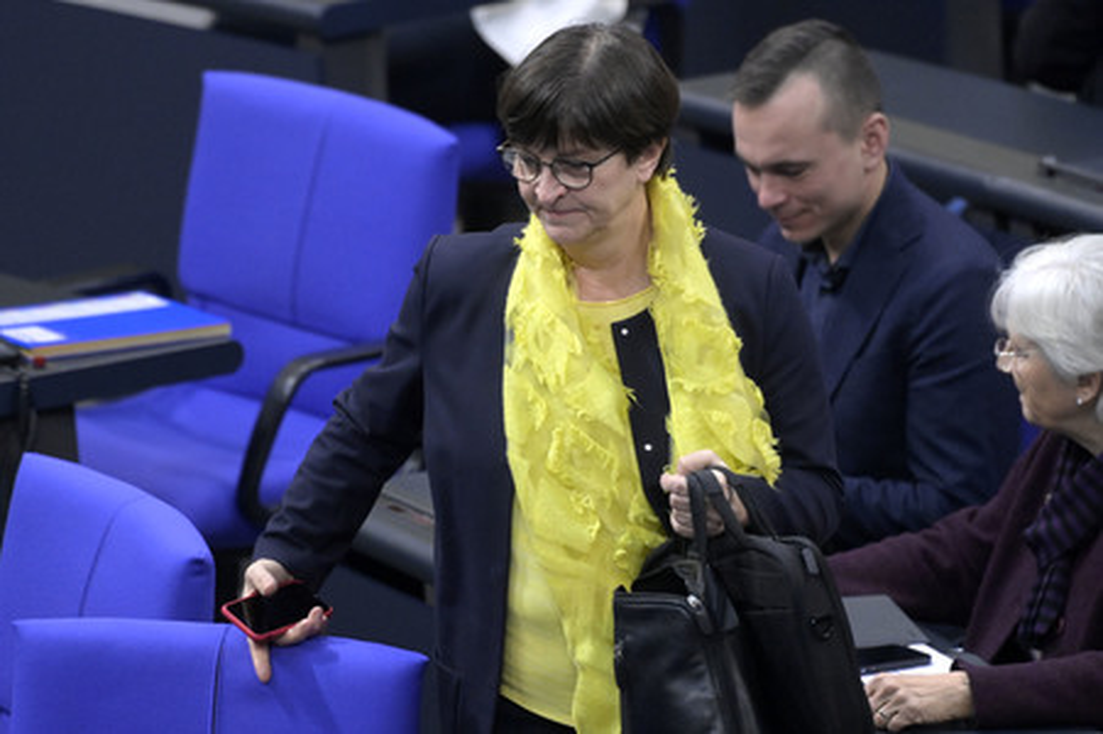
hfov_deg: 5.2
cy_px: 367
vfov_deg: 3.4
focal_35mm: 400
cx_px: 552
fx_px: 12246
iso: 12800
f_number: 5.6
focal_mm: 400
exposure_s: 1/320
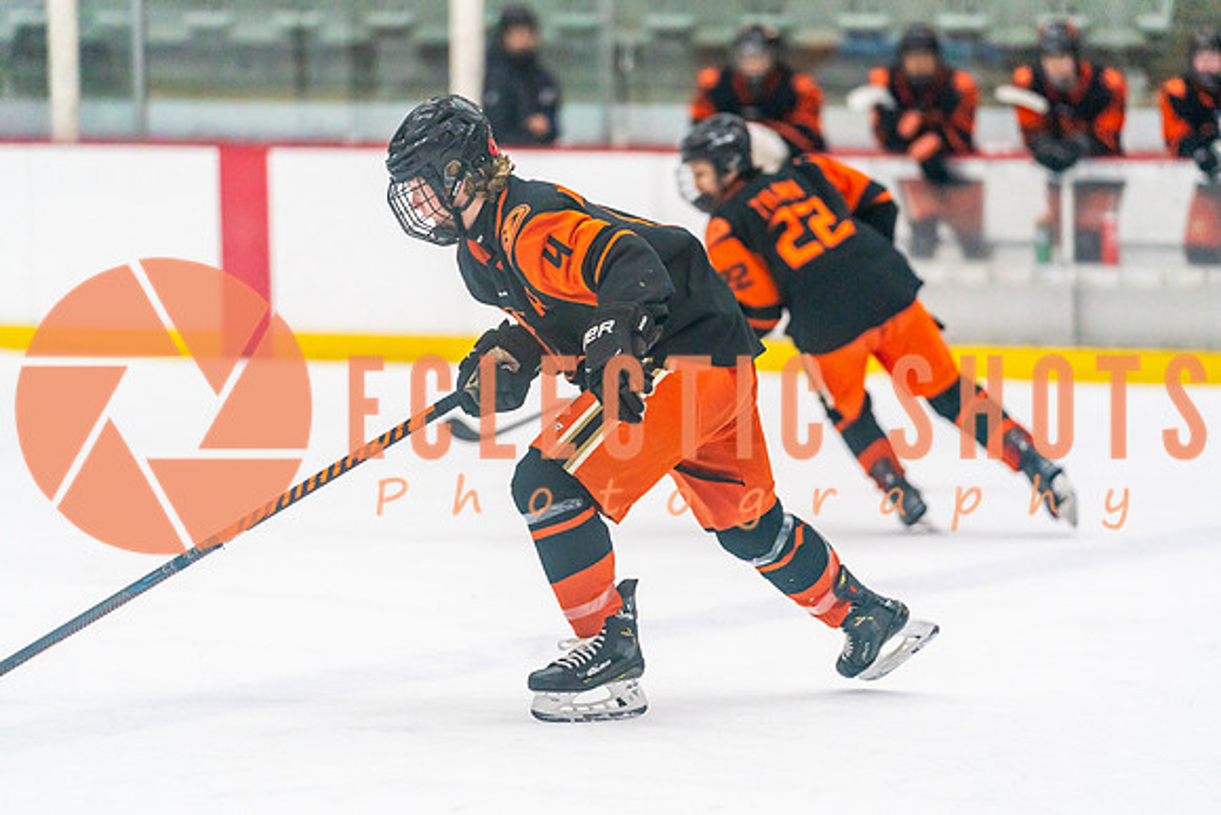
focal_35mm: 196
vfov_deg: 7.0
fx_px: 6659
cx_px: 610
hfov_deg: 10.5
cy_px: 387
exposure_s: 1/1250
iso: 3200
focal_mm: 184
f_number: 2.8
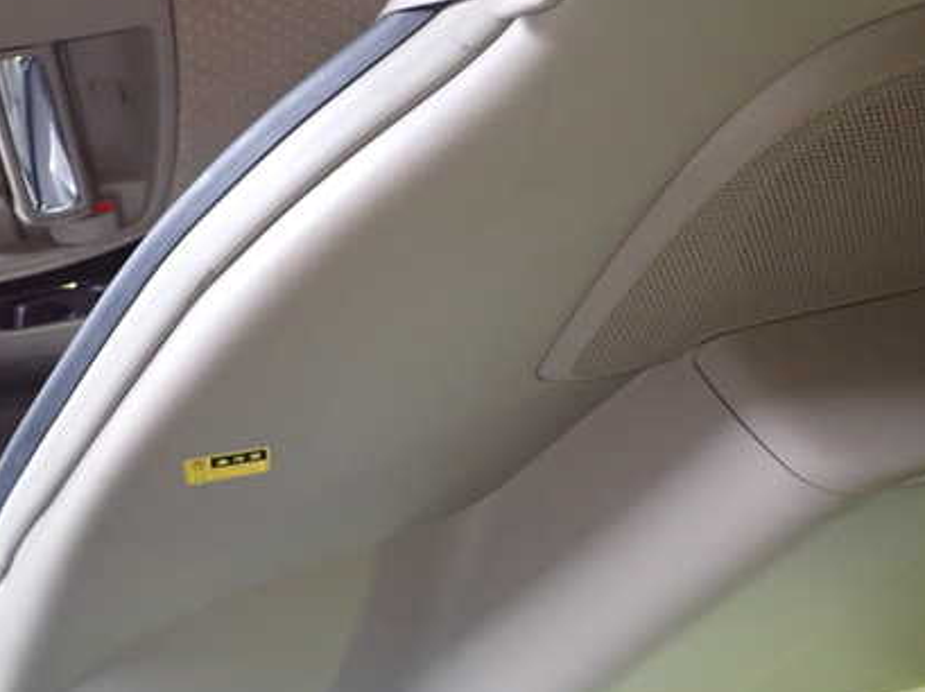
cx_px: 475
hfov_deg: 40.5
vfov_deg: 30.8
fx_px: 1255
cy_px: 382
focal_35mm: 47
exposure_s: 1/30
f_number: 2.4
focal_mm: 5.79
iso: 800
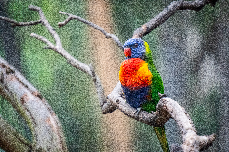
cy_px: 76
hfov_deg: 4.6
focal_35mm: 450
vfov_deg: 3.1
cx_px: 114
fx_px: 2862
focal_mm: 300
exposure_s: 1/500
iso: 5000
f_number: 6.3
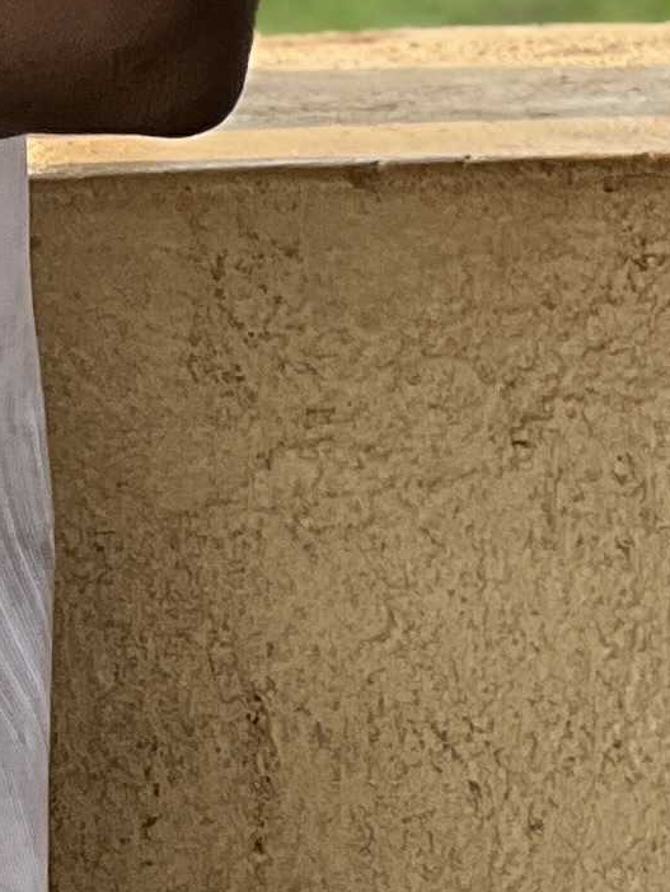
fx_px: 11400
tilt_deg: -0.8
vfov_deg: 4.4
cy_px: -1271
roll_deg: +0.0
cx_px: -912
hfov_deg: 3.3
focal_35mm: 442
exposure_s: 1/121
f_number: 2.8
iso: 50
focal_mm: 9
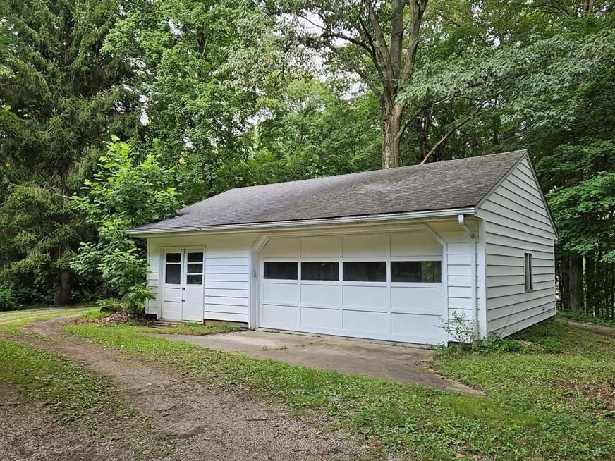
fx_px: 480
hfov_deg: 65.3
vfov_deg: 51.3
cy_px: 237
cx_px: 306
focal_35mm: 27
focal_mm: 5.4
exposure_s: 1/120
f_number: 1.8
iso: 25
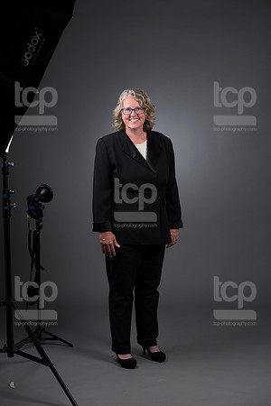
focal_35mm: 80
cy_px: 203
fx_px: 903
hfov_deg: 17.1
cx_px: 136
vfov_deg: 25.4
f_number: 5.6
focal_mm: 80
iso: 160
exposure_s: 1/250
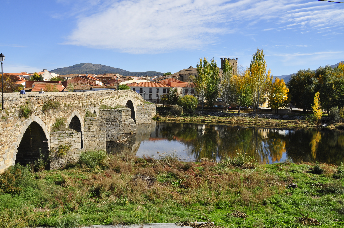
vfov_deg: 38.3
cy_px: 114
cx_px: 172
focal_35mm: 34
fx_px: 329
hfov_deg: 55.2
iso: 200
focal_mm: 23
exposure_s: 1/180
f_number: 11
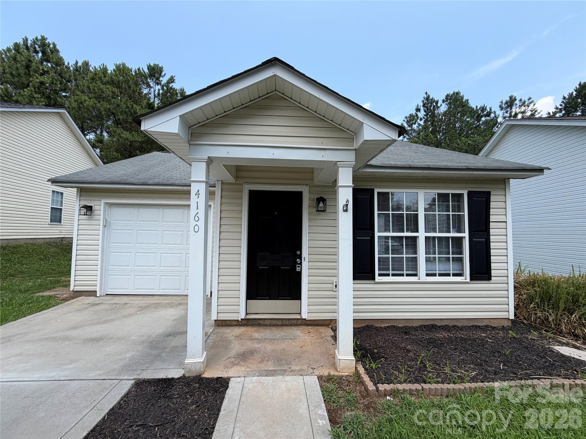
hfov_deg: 102.1
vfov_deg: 85.7
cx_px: 293
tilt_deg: +3.5
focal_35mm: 14
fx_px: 237
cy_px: 220
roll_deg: +0.2
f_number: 2.2
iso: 32
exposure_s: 1/770
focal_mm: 2.22
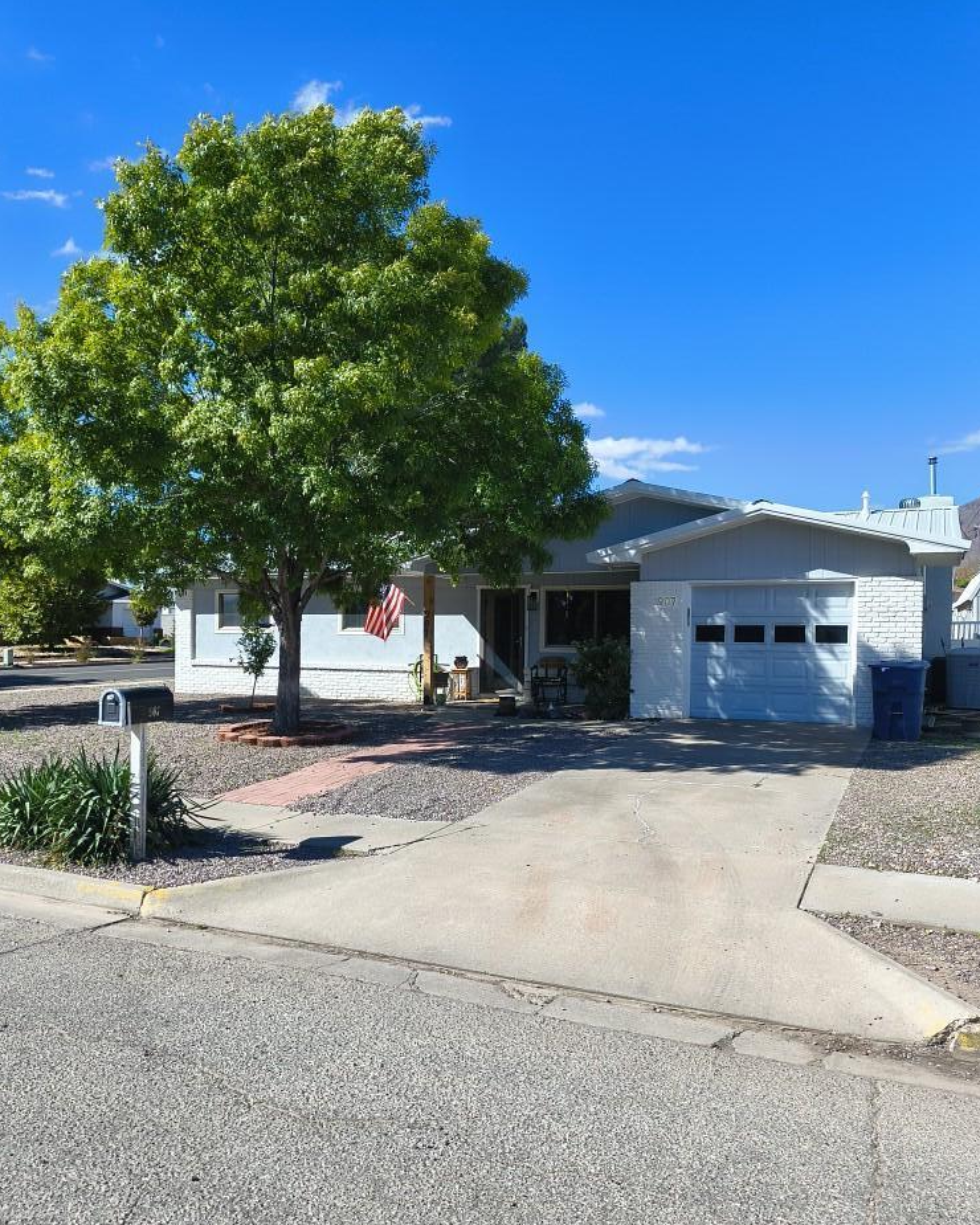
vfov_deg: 64.0
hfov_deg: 53.2
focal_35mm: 27
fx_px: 979
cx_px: 479
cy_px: 653
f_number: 1.7
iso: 100
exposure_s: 1/959
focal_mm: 4.68
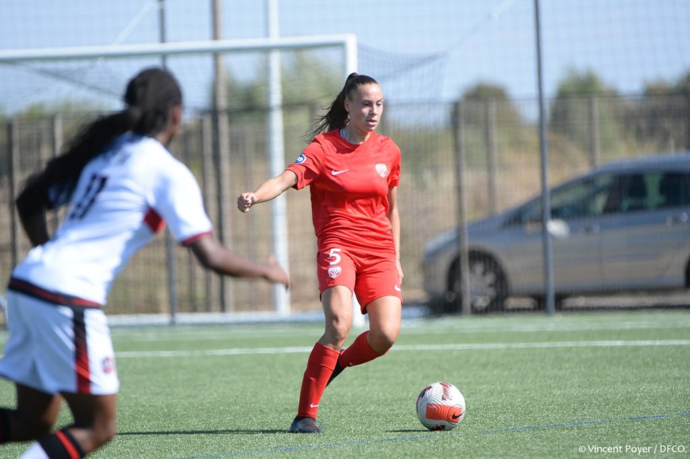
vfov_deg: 3.4
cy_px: 230
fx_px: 7664
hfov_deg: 5.2
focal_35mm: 400
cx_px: 345
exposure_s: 1/1000
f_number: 4.5
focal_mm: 400
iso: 250
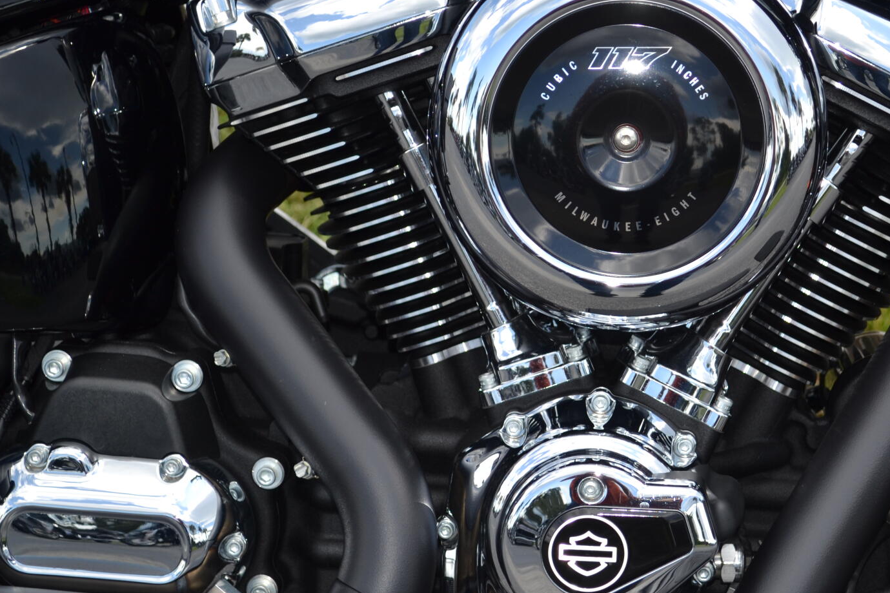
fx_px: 2150
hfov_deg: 23.3
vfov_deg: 15.7
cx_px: 599
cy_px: 273
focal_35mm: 87
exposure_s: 1/160
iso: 100
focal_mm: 40
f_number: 5.3
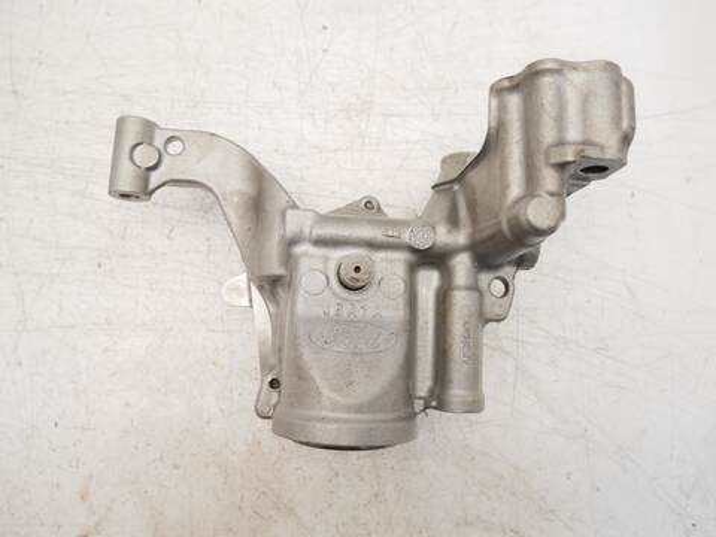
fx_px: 496
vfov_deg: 56.8
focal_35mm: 24
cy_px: 268
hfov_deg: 71.6
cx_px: 358
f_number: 3.5
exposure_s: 1/60
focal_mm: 12
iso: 400
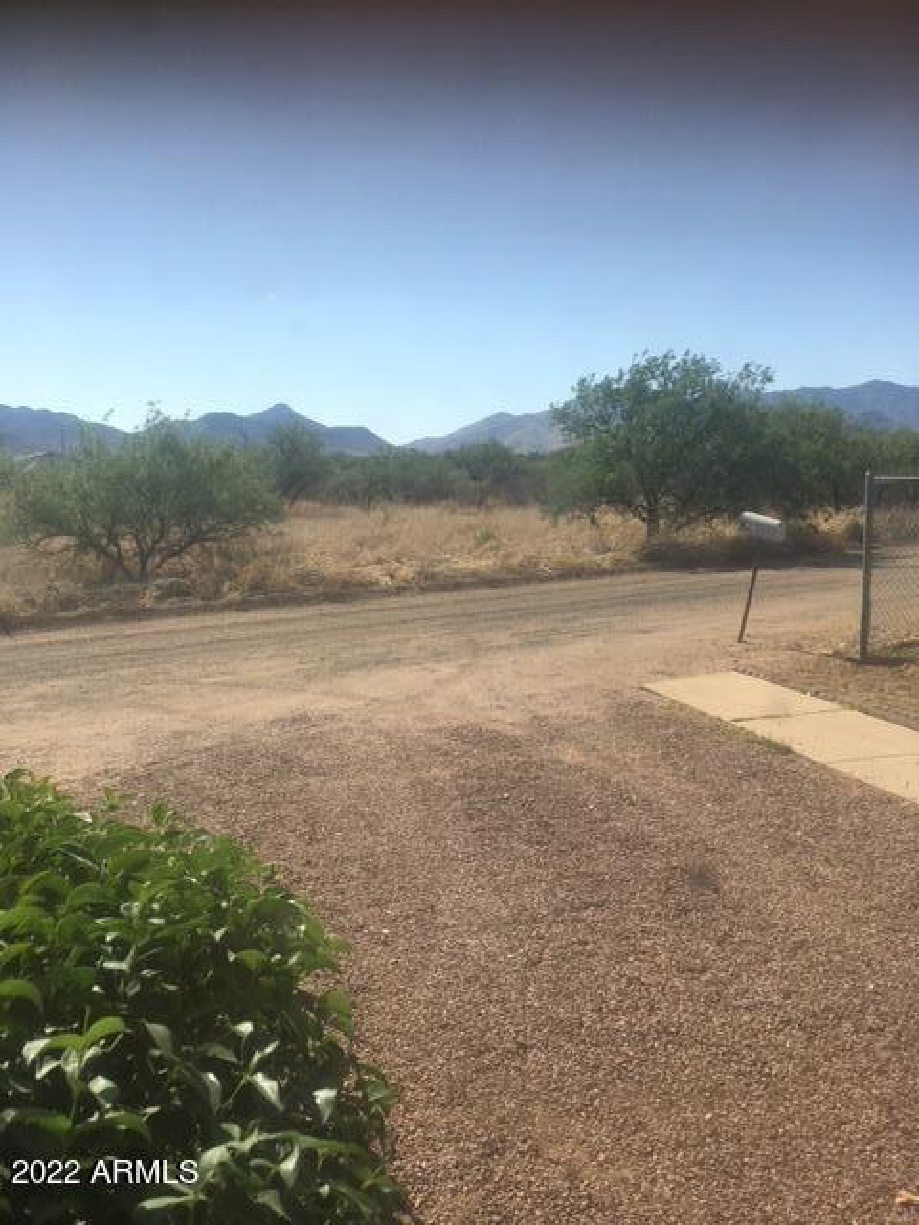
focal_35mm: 29
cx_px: 460
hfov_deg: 48.2
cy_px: 612
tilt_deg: -6.1
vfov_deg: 61.7
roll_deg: +1.9
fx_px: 1027
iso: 25
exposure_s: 1/1709
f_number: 2.2
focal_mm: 4.15
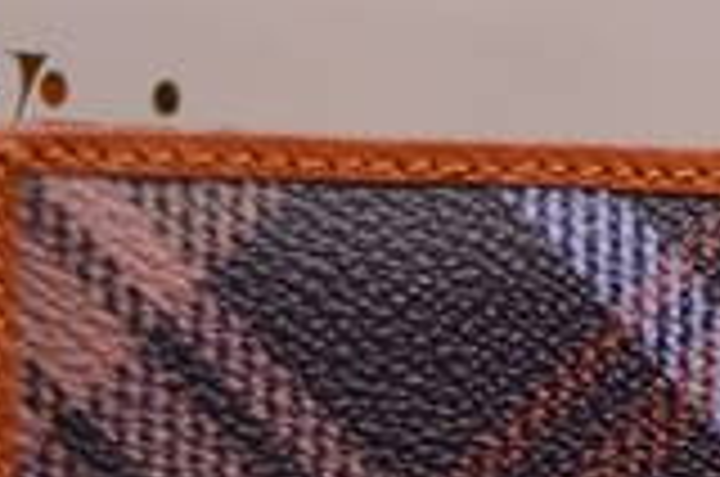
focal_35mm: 315
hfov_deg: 6.5
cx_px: 976
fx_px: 6287
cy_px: 747
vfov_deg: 4.3
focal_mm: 60
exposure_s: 1/25
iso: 1600
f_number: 5
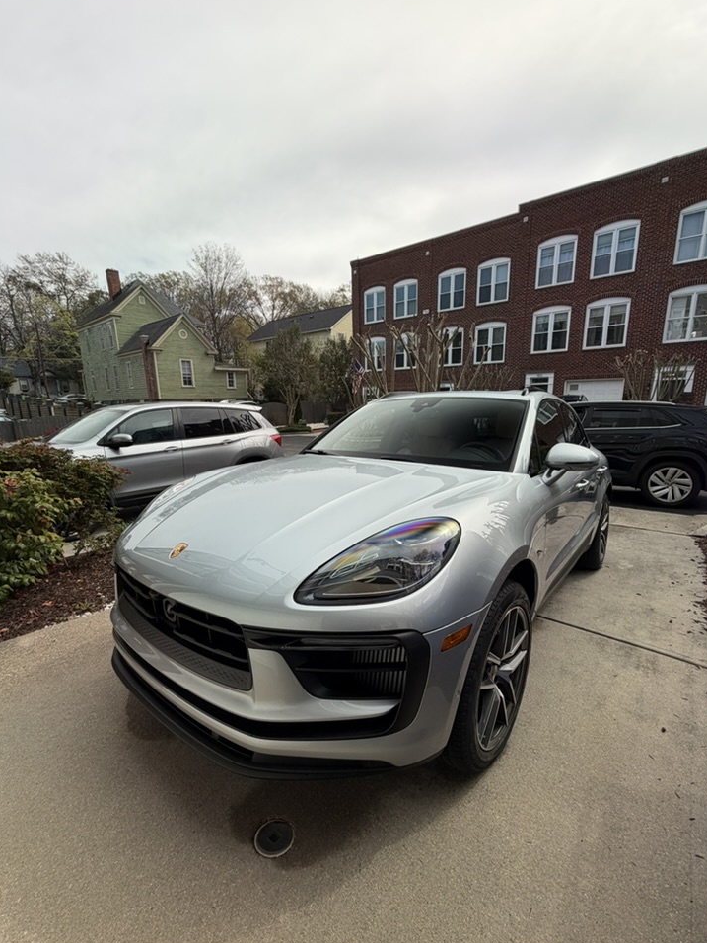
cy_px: 490
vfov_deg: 98.1
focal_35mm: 15
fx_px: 408
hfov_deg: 81.7
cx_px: 357
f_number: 2.2
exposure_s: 1/631
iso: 40
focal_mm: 2.22
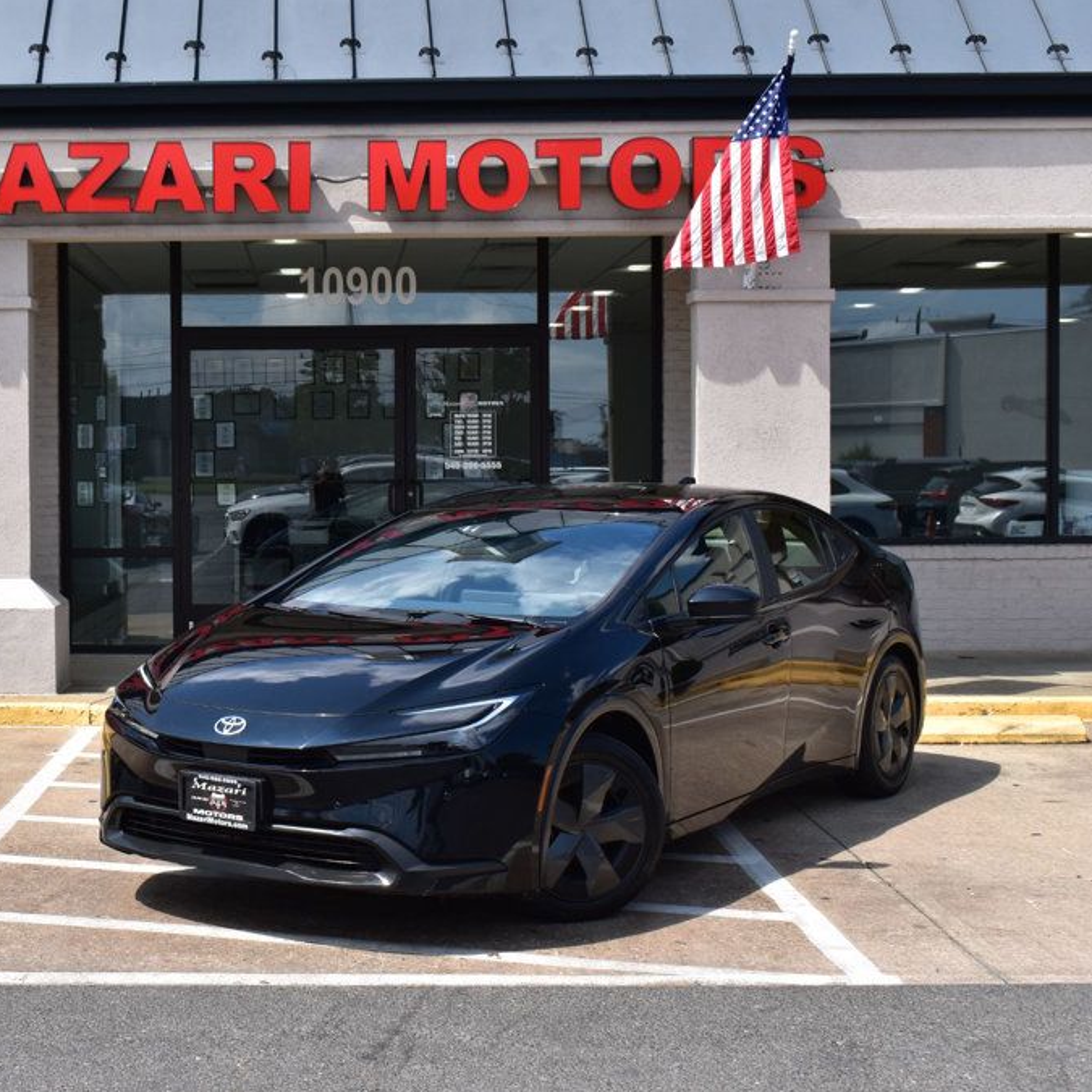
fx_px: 2070
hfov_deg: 29.1
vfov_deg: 29.6
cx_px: 275
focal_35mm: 58
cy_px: 545
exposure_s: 1/500
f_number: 11
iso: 360
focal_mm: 30
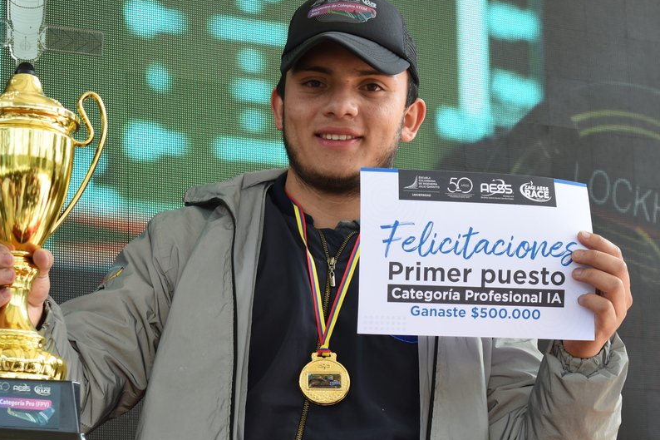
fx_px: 2287
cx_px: 308
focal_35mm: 125
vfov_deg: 11.0
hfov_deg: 16.4
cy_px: 257
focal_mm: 55
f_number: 5.6
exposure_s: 1/50
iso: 100
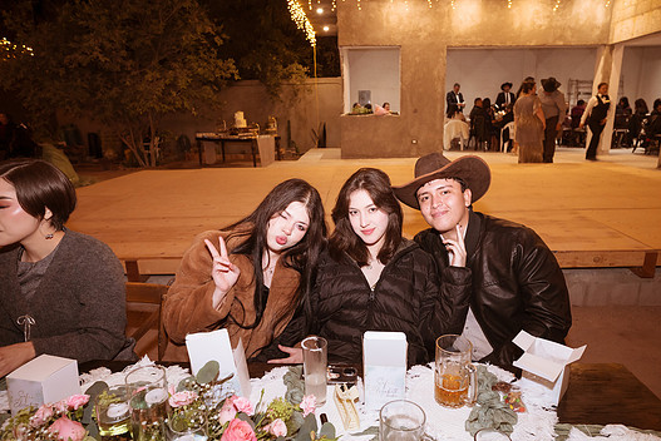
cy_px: 232
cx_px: 354
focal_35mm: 22
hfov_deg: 78.4
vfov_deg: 57.3
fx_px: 404
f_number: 4.5
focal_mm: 20
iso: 1600
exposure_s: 1/30
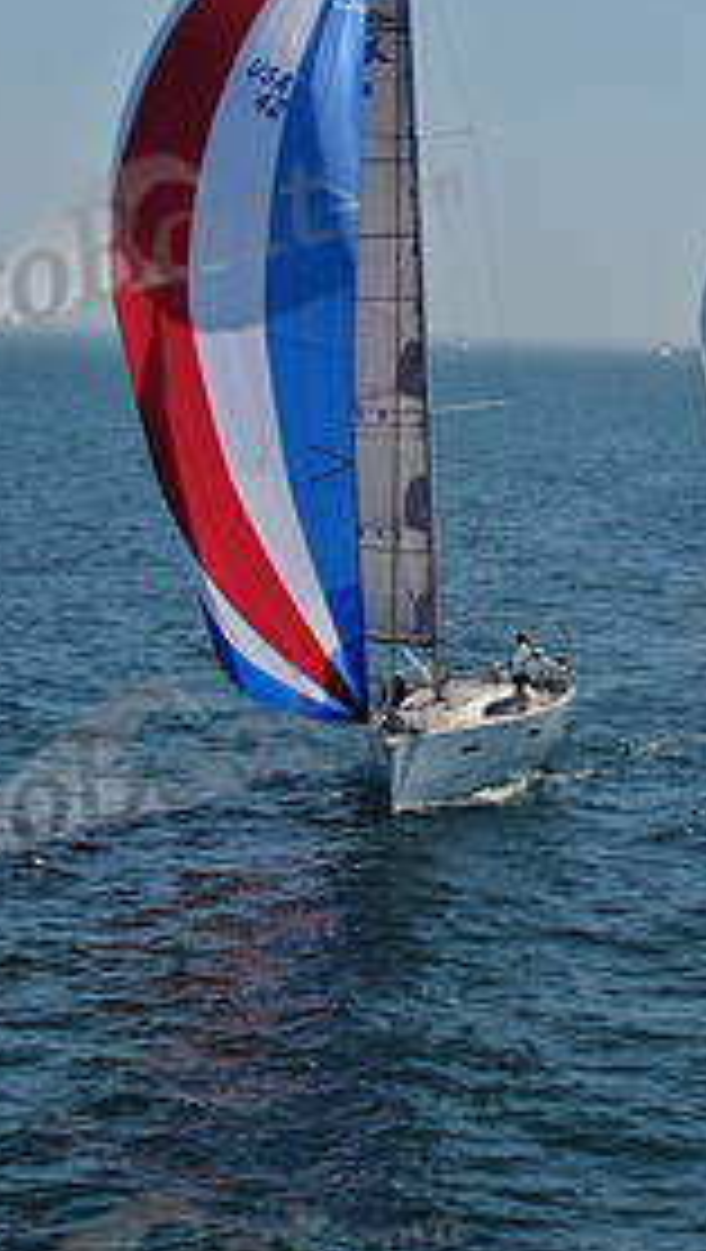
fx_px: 3617
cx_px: 728
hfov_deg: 11.0
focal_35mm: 109
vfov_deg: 19.6
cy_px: 452
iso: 100
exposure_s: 1/1600
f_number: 3.8
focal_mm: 8.6
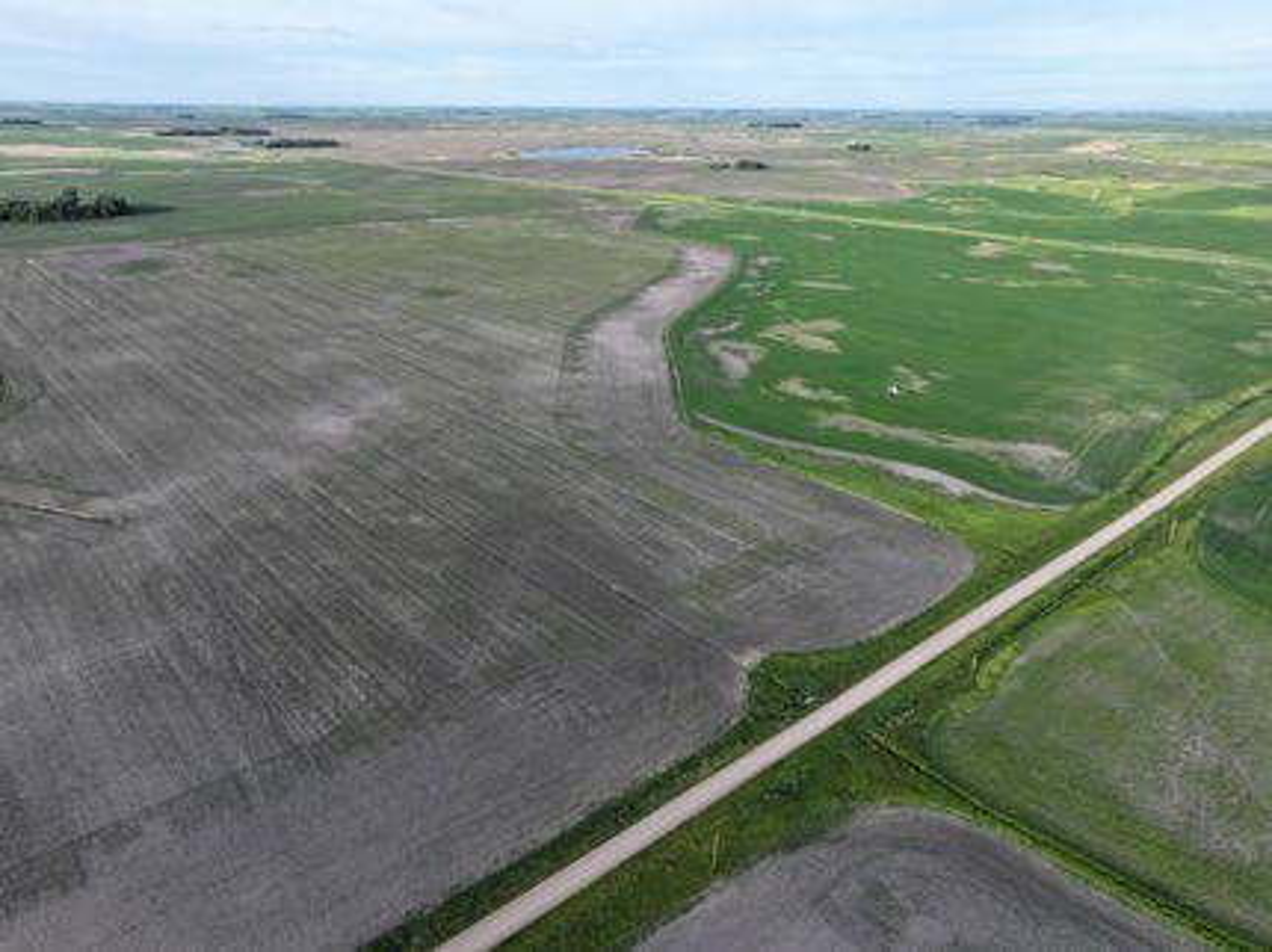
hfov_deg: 71.6
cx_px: 636
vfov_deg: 56.8
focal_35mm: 24
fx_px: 881
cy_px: 476
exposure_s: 1/1250
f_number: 2.8
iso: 280
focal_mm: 12.29
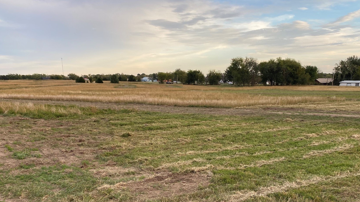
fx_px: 315
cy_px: 146
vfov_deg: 35.0
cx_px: 208
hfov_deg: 59.2
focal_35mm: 33
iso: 32
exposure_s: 1/256
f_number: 1.8
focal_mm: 4.25
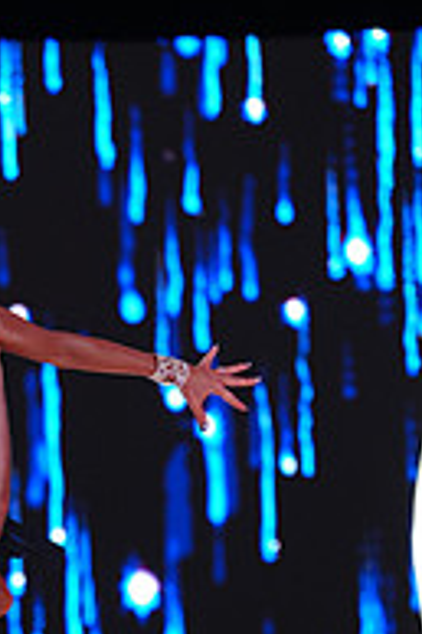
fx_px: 6957
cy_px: 807
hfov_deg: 3.5
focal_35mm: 395
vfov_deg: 5.2
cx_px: -208
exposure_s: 1/500
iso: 1250
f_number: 2.8
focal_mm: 132
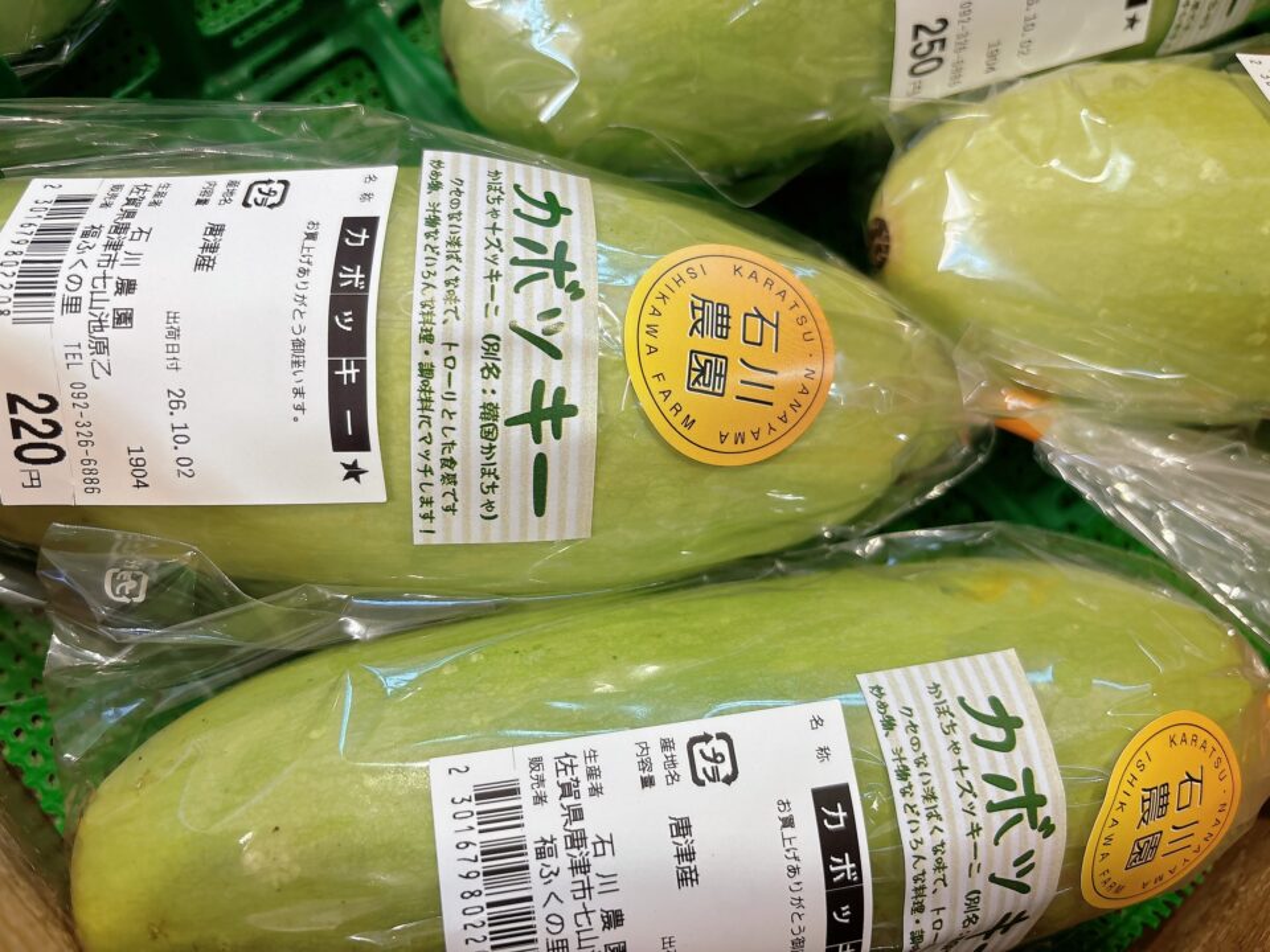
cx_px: 635
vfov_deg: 53.1
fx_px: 954
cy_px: 476
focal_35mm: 26
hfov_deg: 67.3
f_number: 1.6
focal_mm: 5.96
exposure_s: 1/120
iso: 100
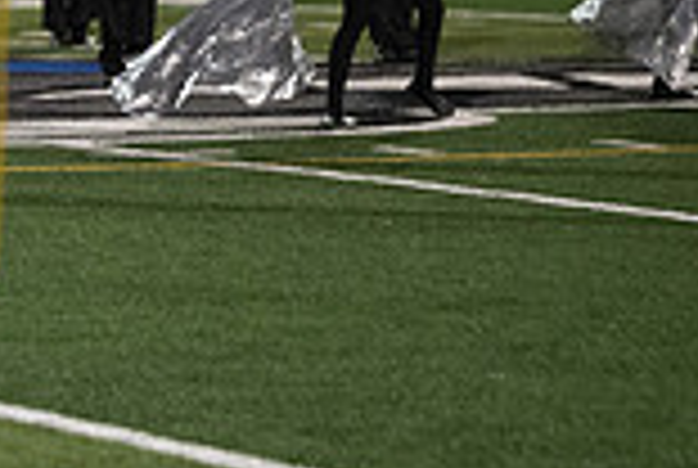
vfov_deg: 3.5
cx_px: -554
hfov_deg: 5.2
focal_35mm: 392
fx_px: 7615
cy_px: 133
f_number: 2.8
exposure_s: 1/1250
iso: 5000
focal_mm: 105
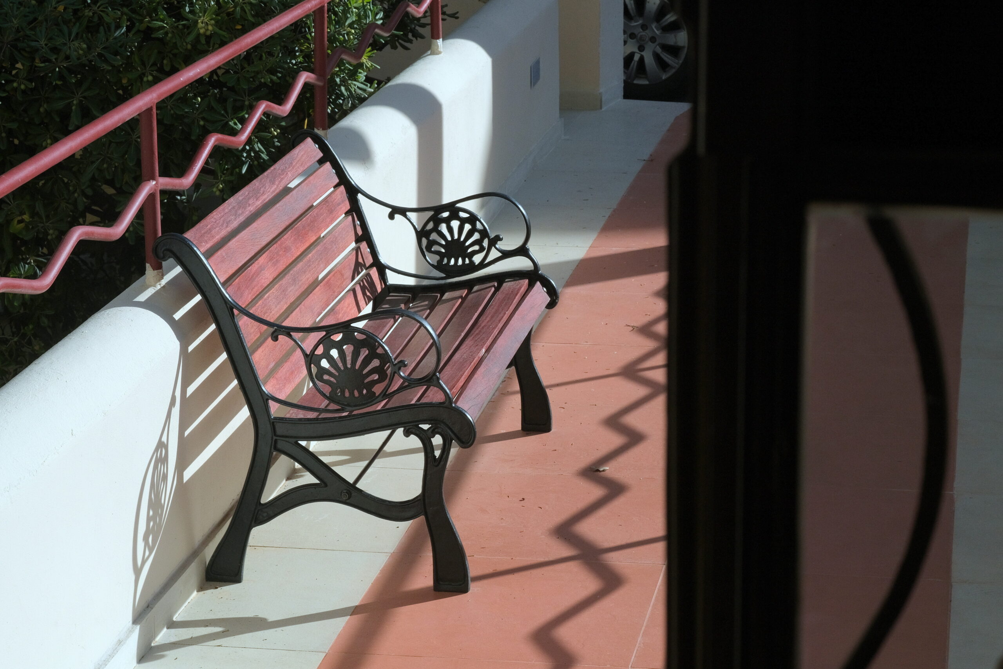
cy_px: 334
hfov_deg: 22.6
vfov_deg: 15.2
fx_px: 2507
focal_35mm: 90
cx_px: 502
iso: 400
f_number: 13
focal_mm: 60
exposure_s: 1/1400
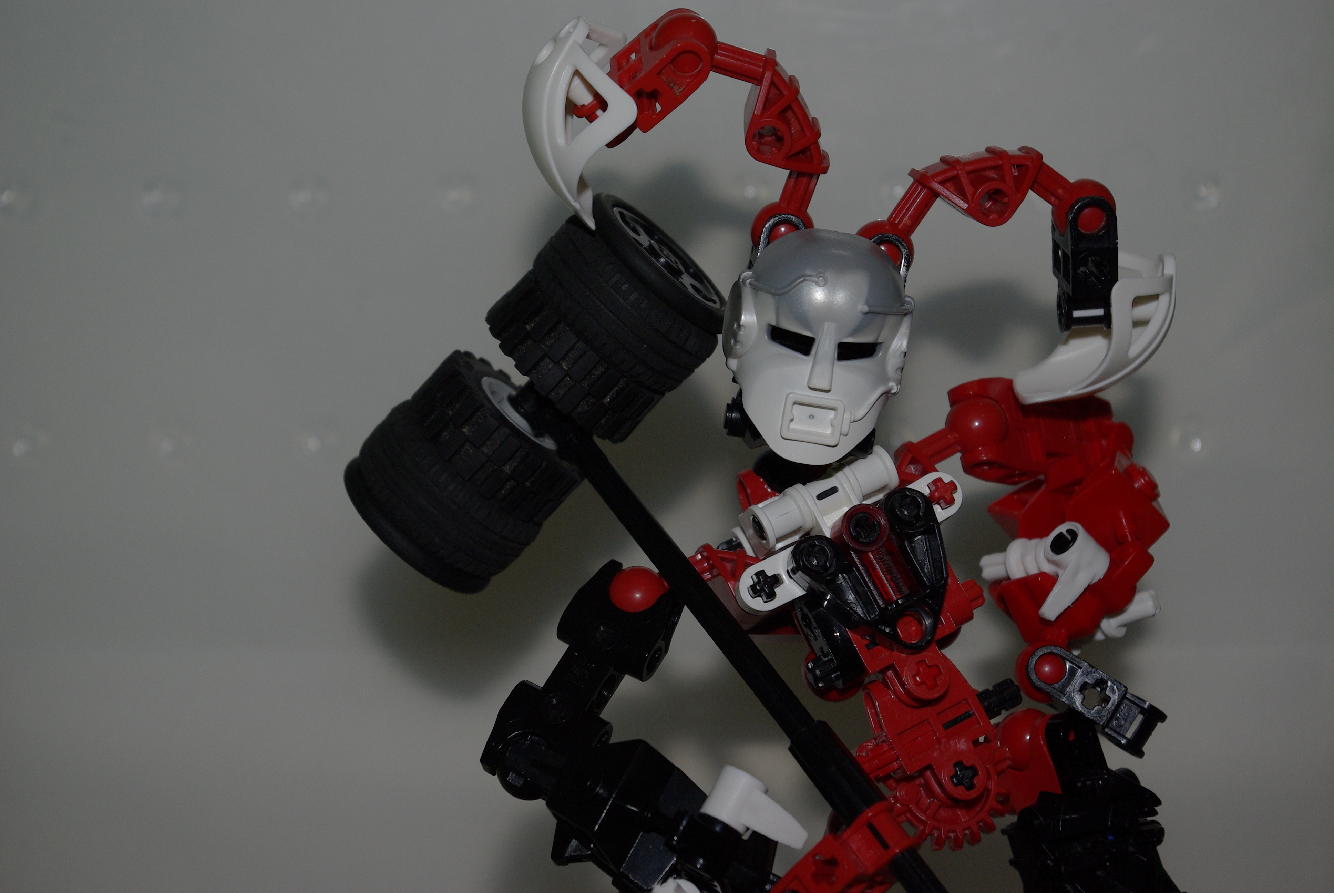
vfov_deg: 20.2
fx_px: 2504
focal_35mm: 68
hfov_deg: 29.8
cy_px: 446
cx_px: 667
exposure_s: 1/60
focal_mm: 45
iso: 400
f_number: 8
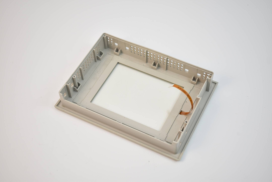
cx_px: 136
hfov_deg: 35.0
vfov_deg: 23.8
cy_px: 91
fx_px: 431
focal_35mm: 57
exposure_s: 1/60
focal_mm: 38
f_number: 4.8
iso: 180
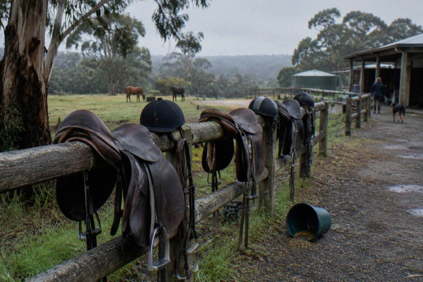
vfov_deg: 28.1
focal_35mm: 48
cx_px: 212
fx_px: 564
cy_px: 141
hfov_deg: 41.1
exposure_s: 1/640
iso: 320
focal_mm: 48
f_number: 4.5
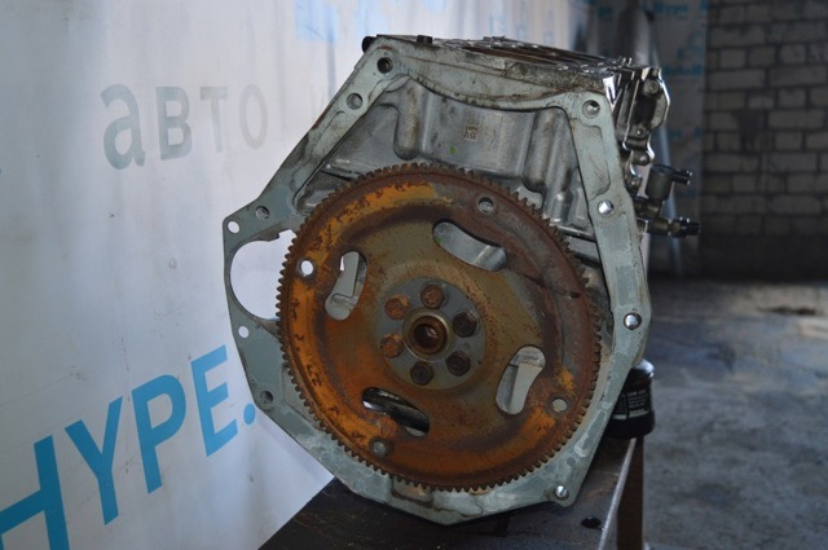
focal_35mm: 36
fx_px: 827
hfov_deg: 53.2
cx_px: 414
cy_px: 275
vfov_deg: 36.8
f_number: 4
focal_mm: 24
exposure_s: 1/60
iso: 450
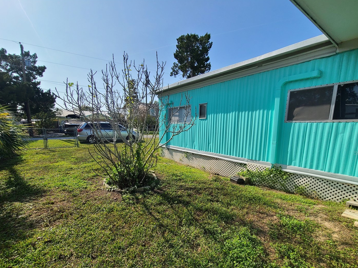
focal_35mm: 15
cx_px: 172
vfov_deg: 81.3
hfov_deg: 98.1
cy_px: 153
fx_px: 155
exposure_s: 1/1899
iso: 50
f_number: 2.2
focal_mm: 2.2
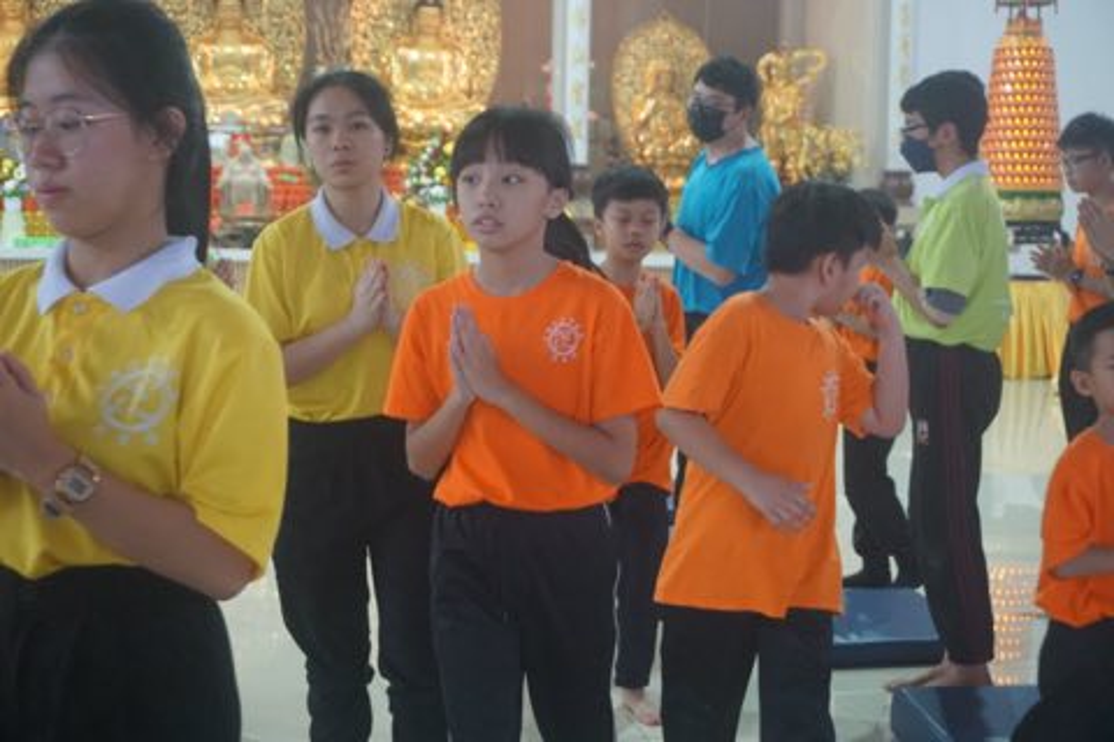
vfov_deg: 22.1
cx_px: 557
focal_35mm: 62
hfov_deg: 32.6
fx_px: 1903
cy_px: 371
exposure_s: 1/160
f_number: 5.6
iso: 3200
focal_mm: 41
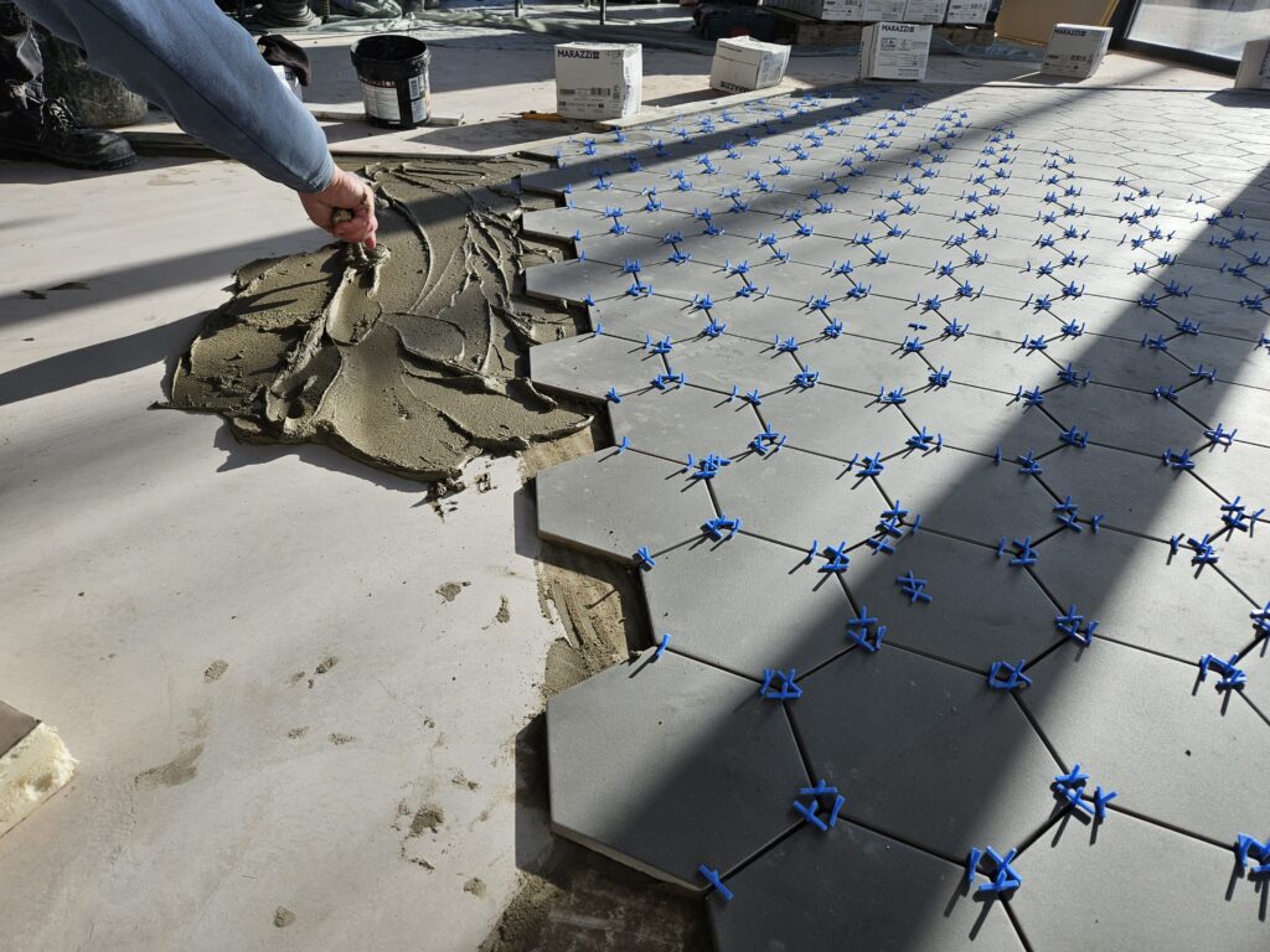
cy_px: 476
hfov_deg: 73.9
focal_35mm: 23
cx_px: 635
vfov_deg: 58.9
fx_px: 844
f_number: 1.8
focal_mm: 5.4
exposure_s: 1/1501
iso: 25
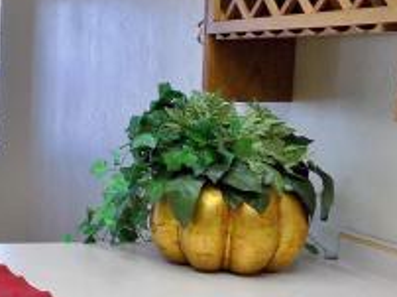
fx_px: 836
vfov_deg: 20.0
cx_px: -195
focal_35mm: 73
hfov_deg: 22.2
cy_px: 203
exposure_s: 1/30
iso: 100
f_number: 3.1
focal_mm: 4
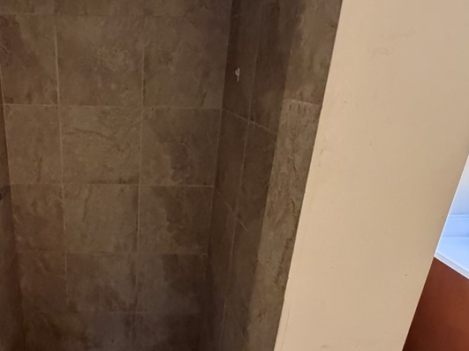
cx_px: 132
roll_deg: -0.5
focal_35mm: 27
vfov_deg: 51.3
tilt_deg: -18.4
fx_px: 366
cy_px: 183
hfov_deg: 62.5
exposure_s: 1/60
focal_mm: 2.22
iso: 1000
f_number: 2.2
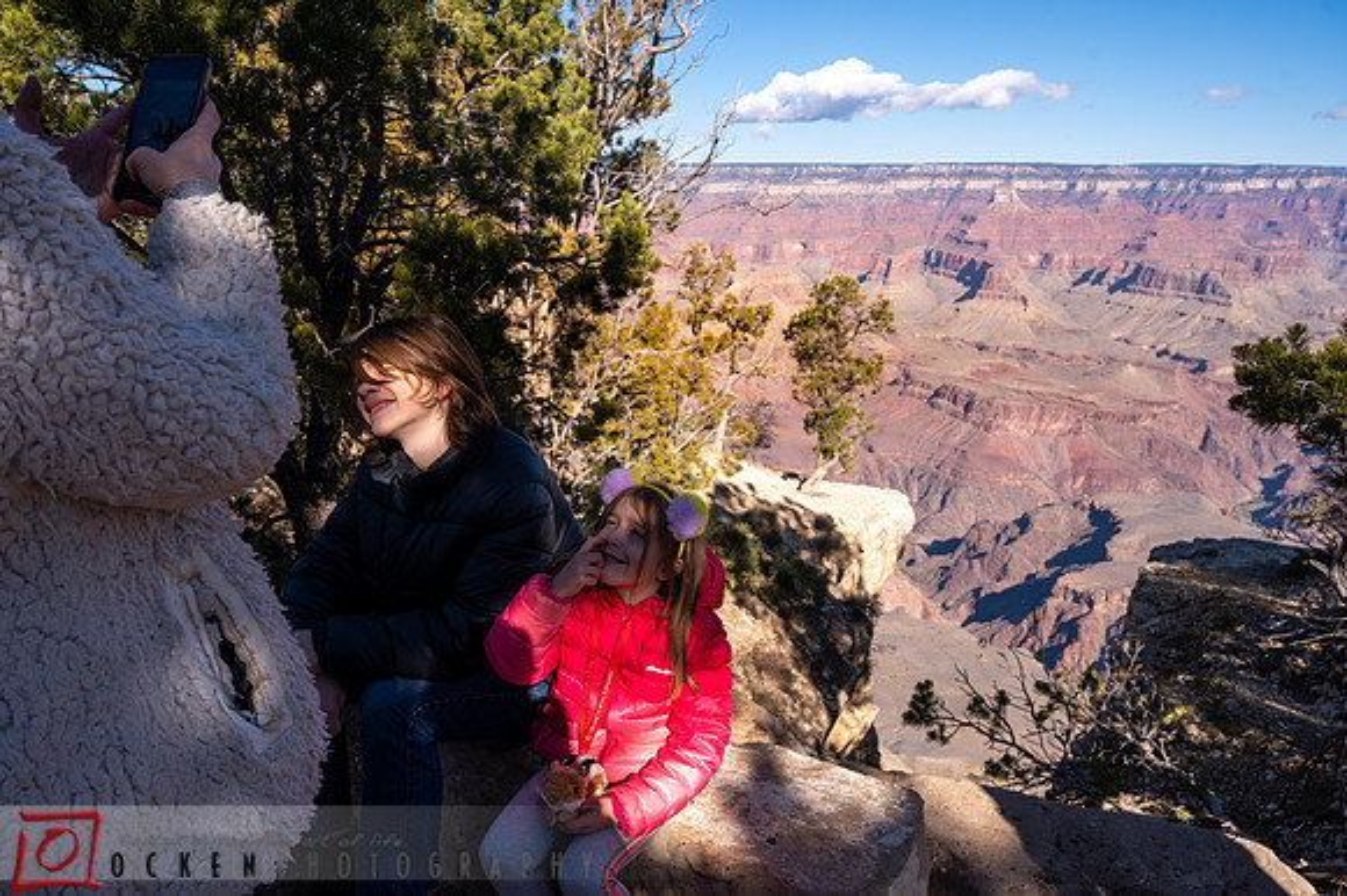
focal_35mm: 26
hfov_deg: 68.6
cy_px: 448
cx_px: 660
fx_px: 988
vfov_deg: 48.8
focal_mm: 25.5
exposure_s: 1/800
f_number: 8
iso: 400
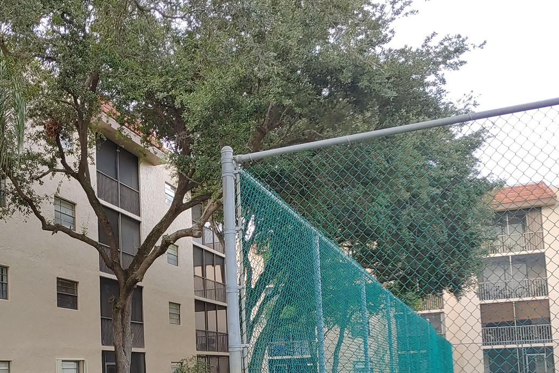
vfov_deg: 32.2
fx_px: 621
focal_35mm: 40
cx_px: 139
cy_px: 317
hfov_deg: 46.7
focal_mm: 4.23
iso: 50
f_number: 1.5
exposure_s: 1/204
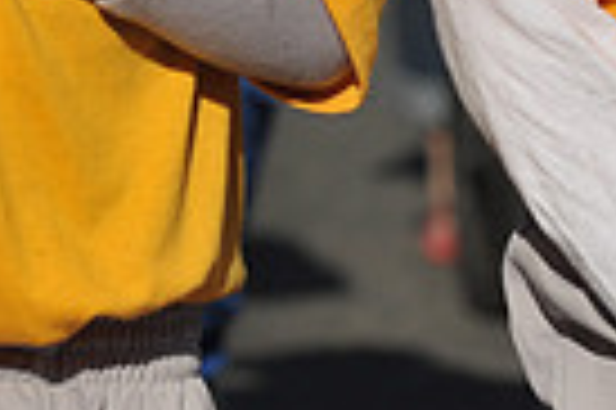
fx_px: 7947
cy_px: -424
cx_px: -40
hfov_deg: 4.4
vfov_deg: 2.9
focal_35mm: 465
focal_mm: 110
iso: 400
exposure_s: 1/4000
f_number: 5.6
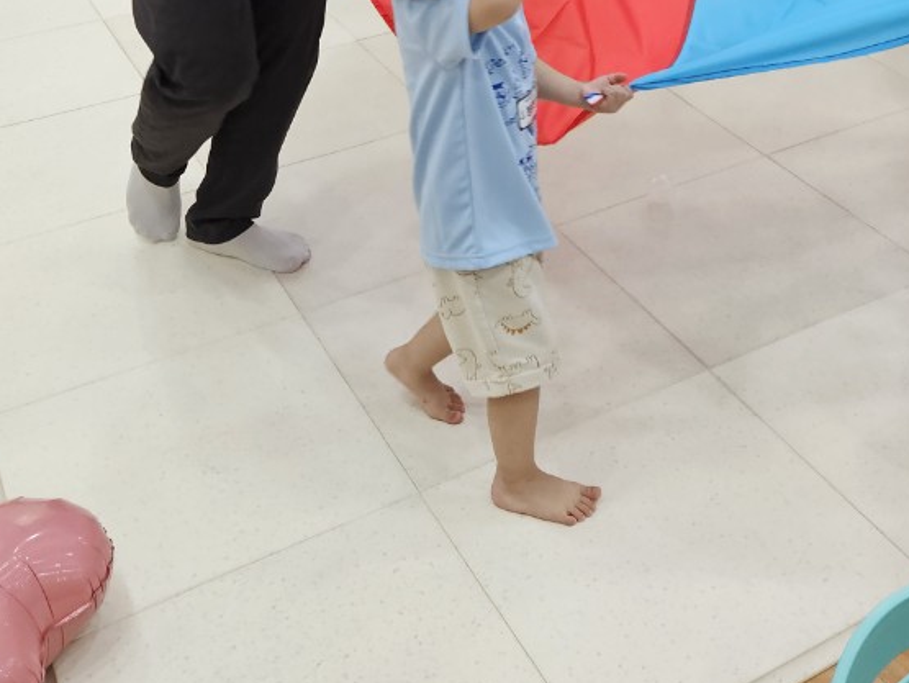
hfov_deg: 35.9
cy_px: -95
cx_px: 577
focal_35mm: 53
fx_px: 1393
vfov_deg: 25.3
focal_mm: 5.4
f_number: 1.8
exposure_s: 1/120
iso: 160
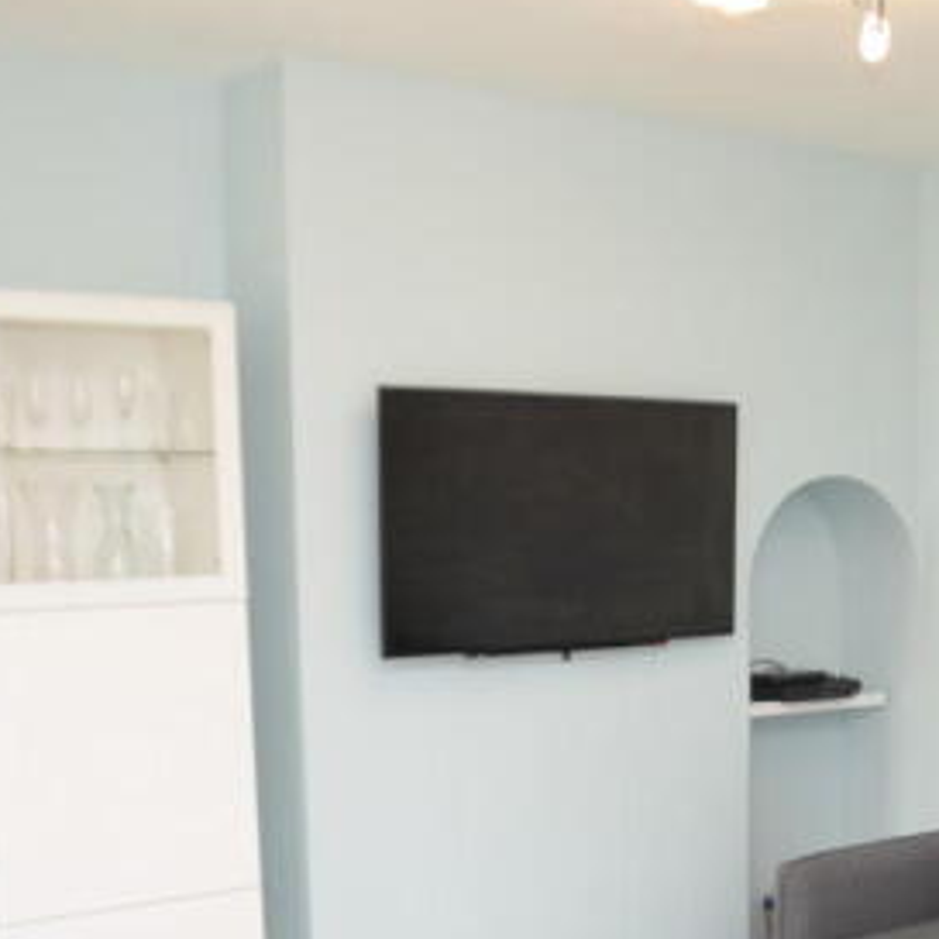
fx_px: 1688
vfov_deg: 30.5
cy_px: 726
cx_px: 753
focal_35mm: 55
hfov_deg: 30.3
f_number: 4
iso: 900
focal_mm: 18
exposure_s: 1/60
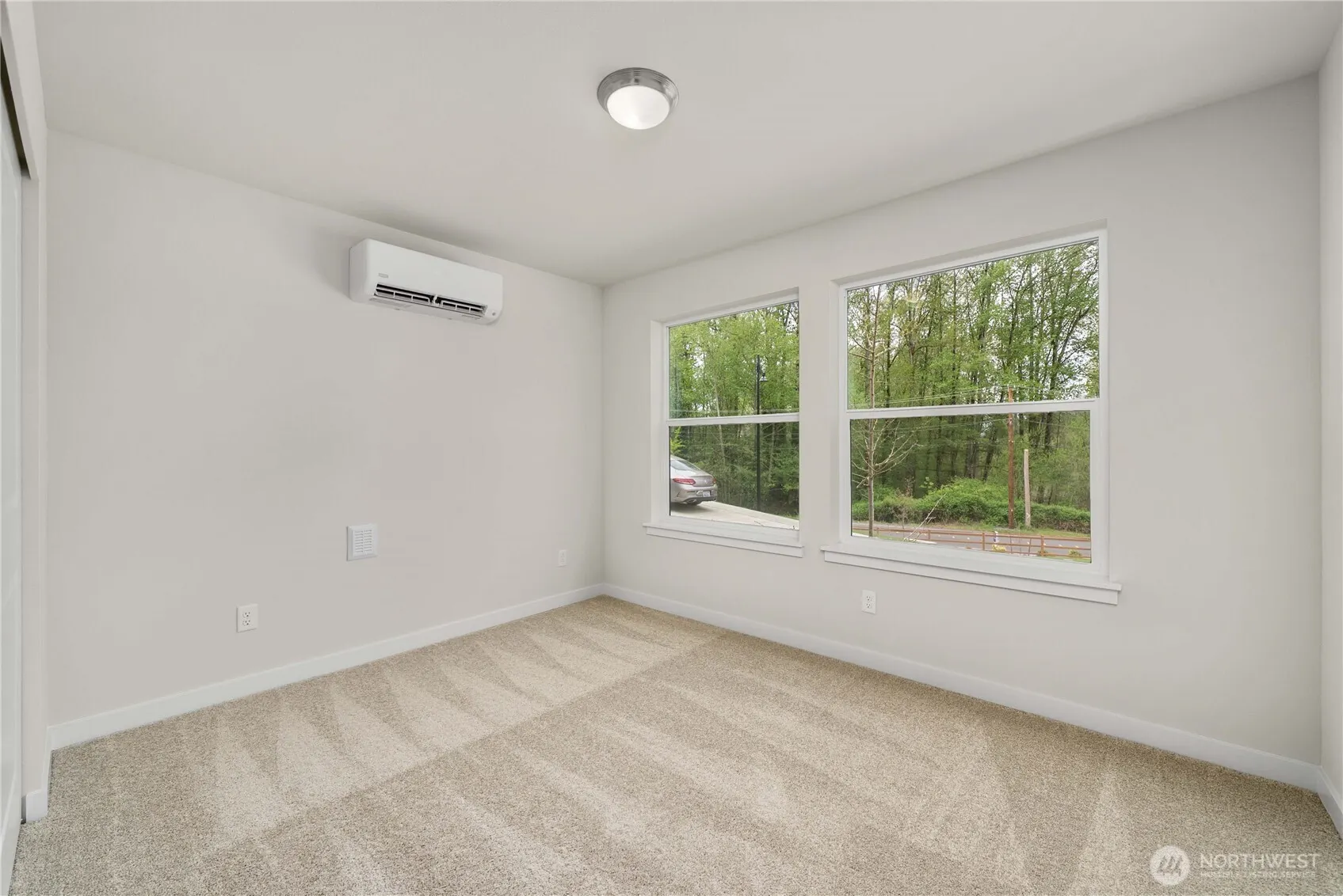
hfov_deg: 104.2
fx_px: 523
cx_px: 672
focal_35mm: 14
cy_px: 448
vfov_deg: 81.3
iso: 640
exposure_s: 1/30
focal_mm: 14
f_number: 7.1
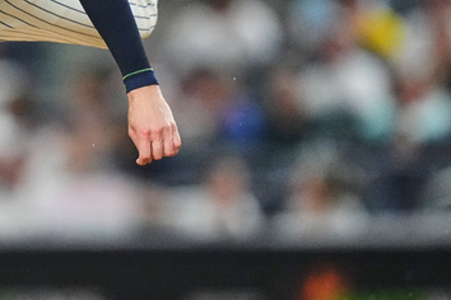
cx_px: 18
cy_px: 104
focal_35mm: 1156
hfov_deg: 1.8
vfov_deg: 1.2
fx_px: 14481
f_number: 2.8
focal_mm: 400
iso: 6400
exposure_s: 1/5000
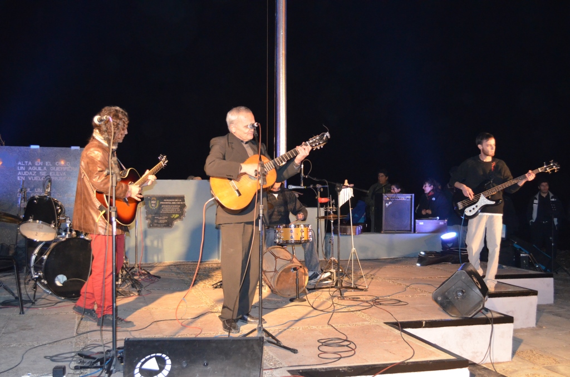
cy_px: 188
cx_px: 285
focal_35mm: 39
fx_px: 616
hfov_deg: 49.6
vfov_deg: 34.1
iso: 3200
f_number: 4.2
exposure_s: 1/60
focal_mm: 26
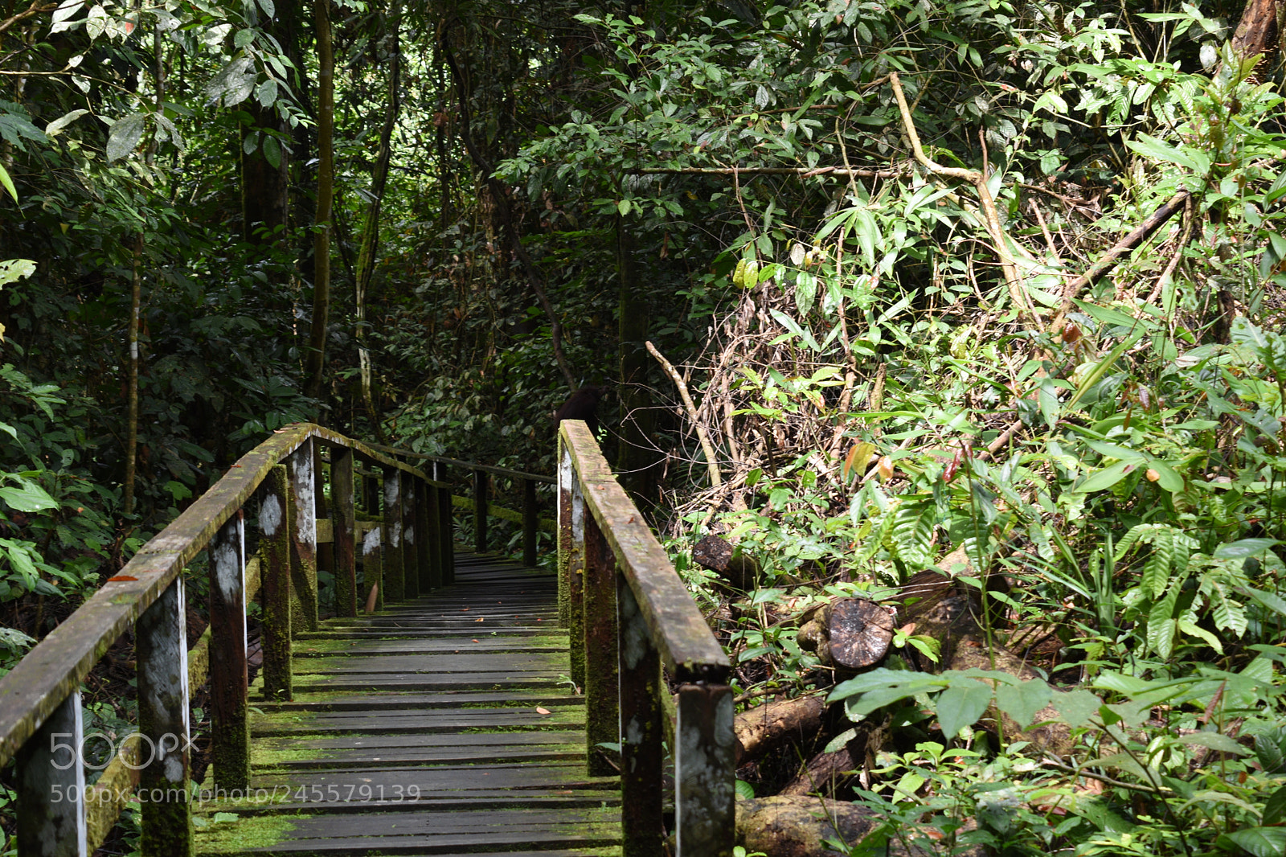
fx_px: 2946
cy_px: 428
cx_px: 643
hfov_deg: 24.6
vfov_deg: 16.5
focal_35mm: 82
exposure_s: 1/60
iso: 250
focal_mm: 55
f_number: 5.6
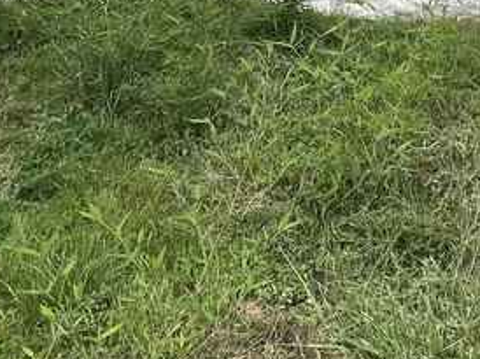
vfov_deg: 20.4
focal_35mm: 57
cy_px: -233
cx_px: 331
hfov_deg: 33.4
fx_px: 790
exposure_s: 1/677
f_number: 1.8
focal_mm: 1.57
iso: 32
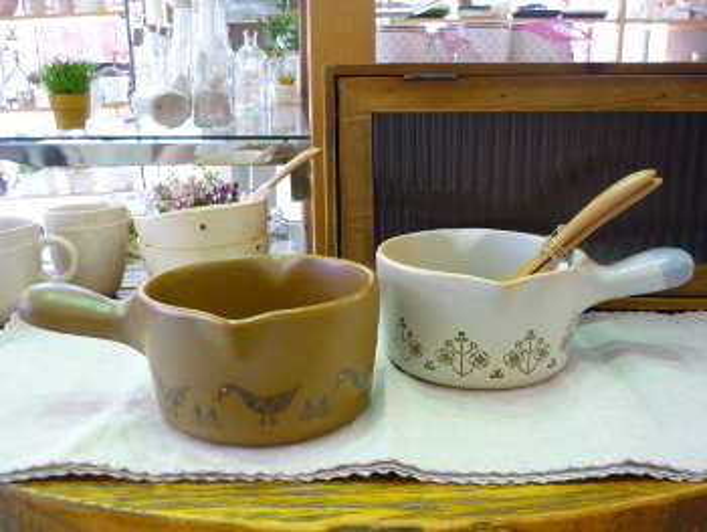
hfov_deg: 55.3
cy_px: 266
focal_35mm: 33
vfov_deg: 43.0
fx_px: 674
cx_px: 354
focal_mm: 5.5
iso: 200
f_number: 2.8
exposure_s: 1/30
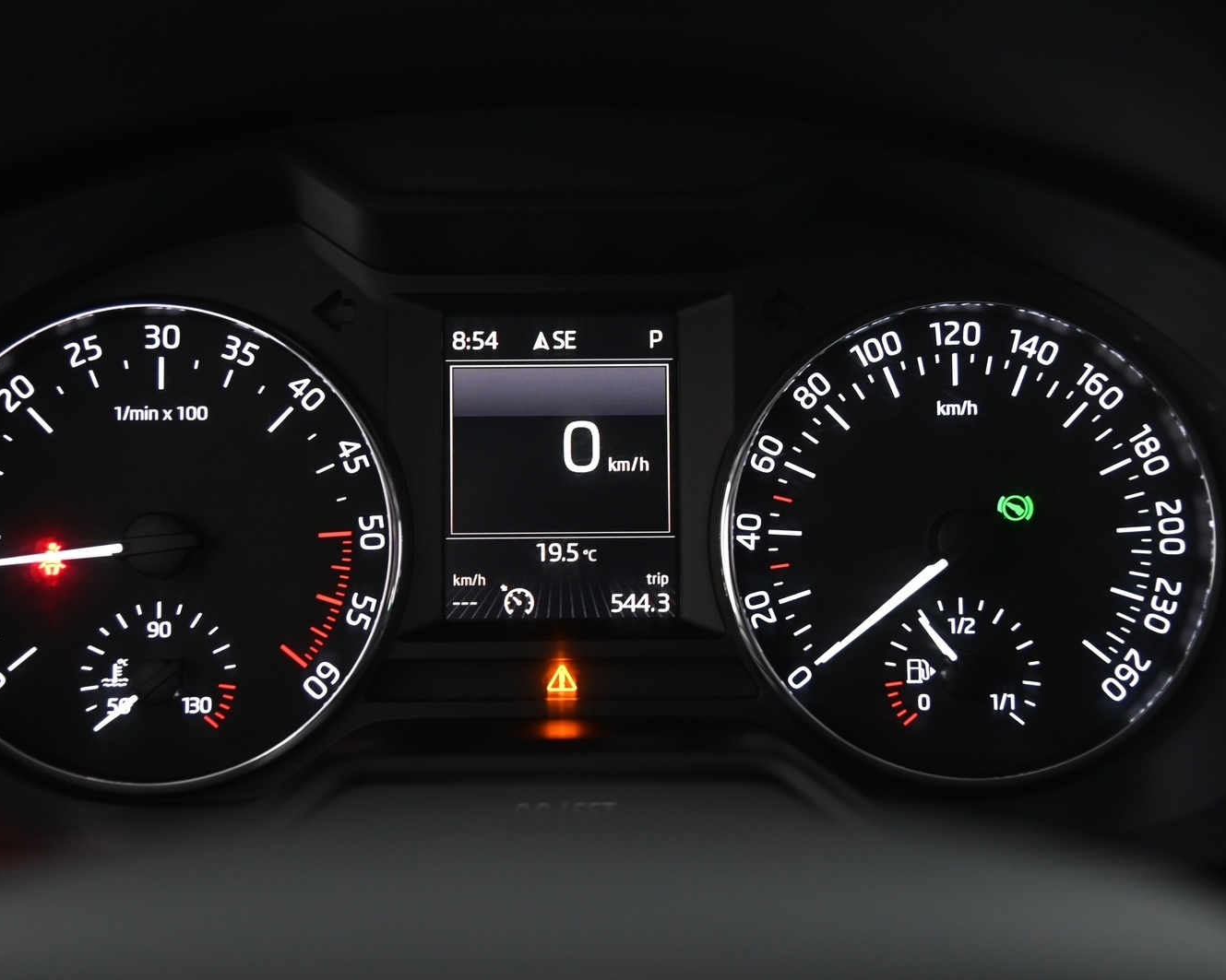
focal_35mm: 55
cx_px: 577
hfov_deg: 34.1
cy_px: 483
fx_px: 1996
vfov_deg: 27.6
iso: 2000
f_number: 4
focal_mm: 48
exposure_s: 1/15
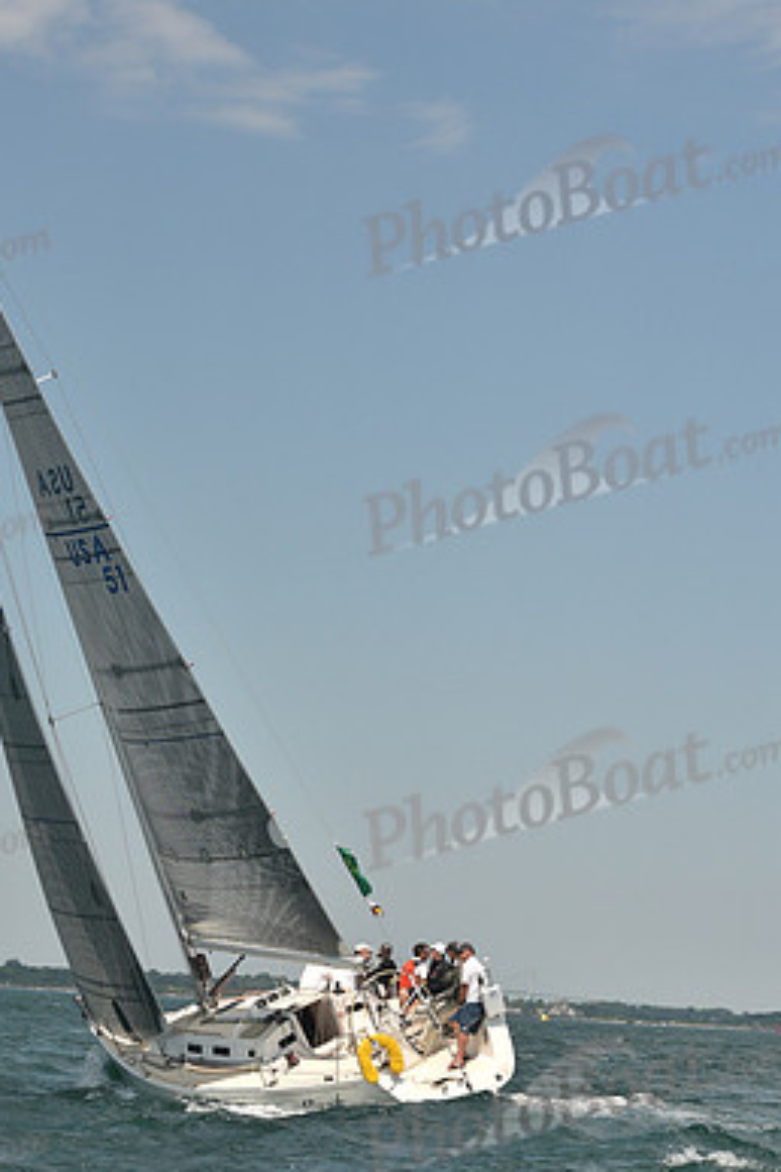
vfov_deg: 16.6
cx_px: 207
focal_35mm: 123
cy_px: 678
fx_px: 4002
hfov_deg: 11.1
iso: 320
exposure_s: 1/1250
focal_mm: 82
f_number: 5.6
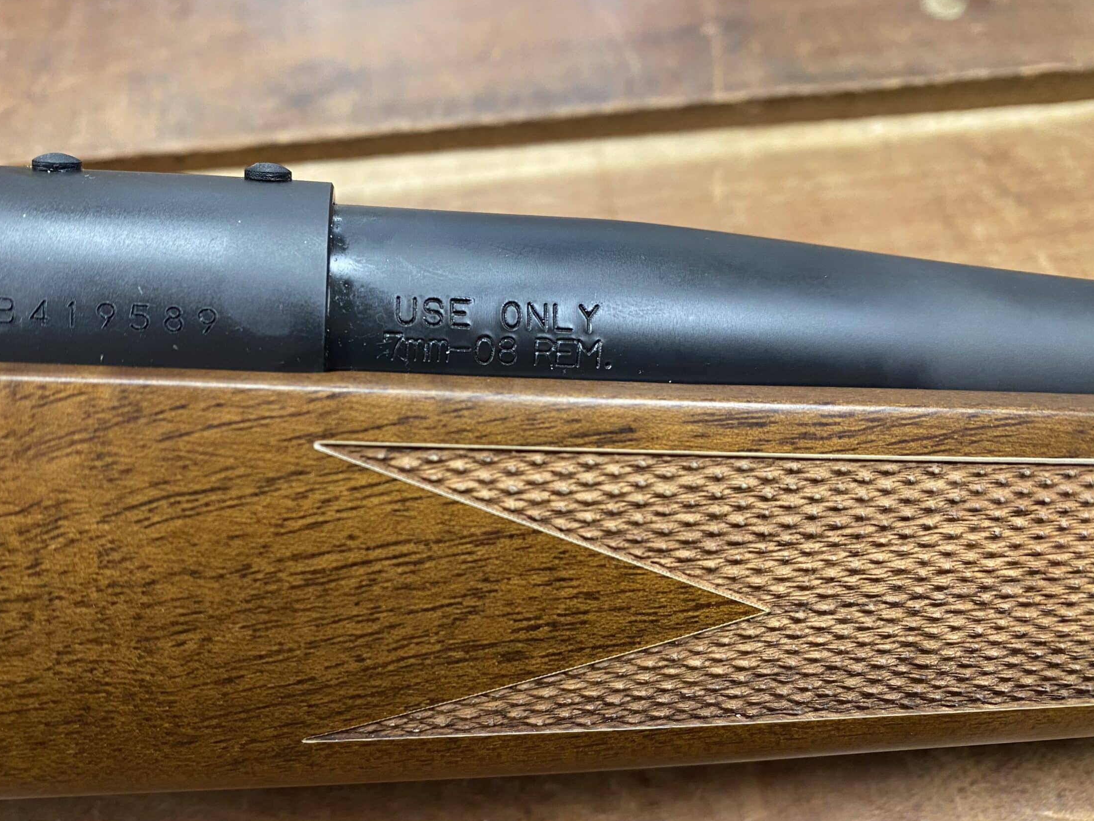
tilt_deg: -54.8
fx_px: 916
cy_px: 431
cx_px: 473
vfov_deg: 48.2
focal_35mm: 29
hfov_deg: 61.4
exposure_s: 1/60
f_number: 1.8
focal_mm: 4.25
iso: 200
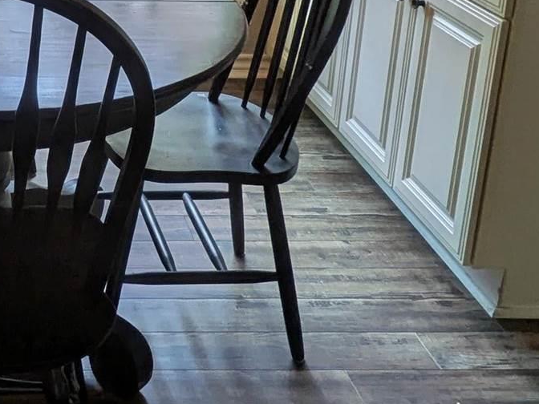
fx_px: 997
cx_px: -35
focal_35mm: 64
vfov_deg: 21.8
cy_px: -30
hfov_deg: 27.9
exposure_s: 1/120
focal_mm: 1.85
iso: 88
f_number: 2.2
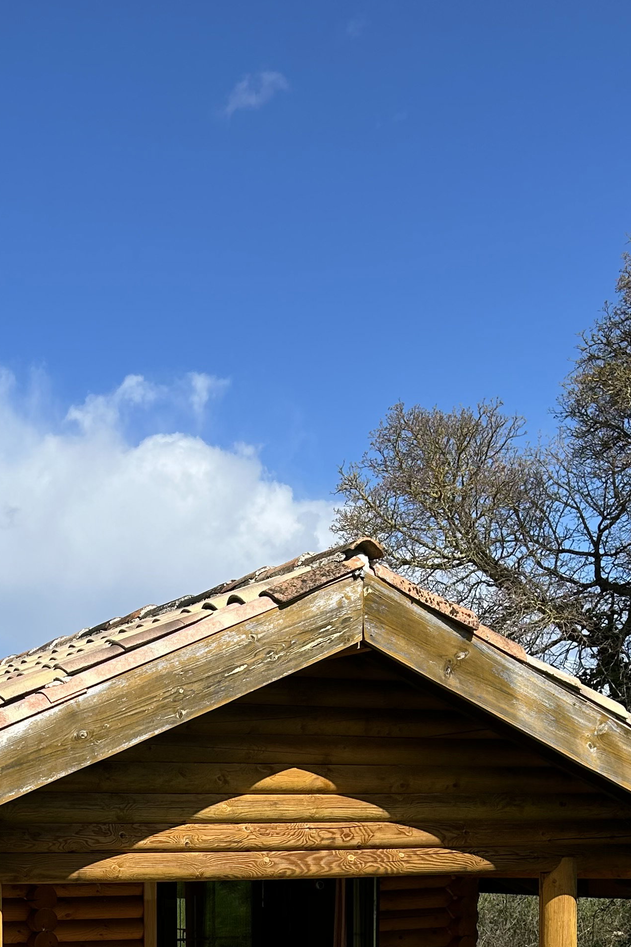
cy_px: 959
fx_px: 1499
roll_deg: +0.1
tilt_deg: -5.3
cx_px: 155
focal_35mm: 57
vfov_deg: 32.1
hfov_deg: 23.5
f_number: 1.5
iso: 50
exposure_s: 1/4831
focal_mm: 5.7
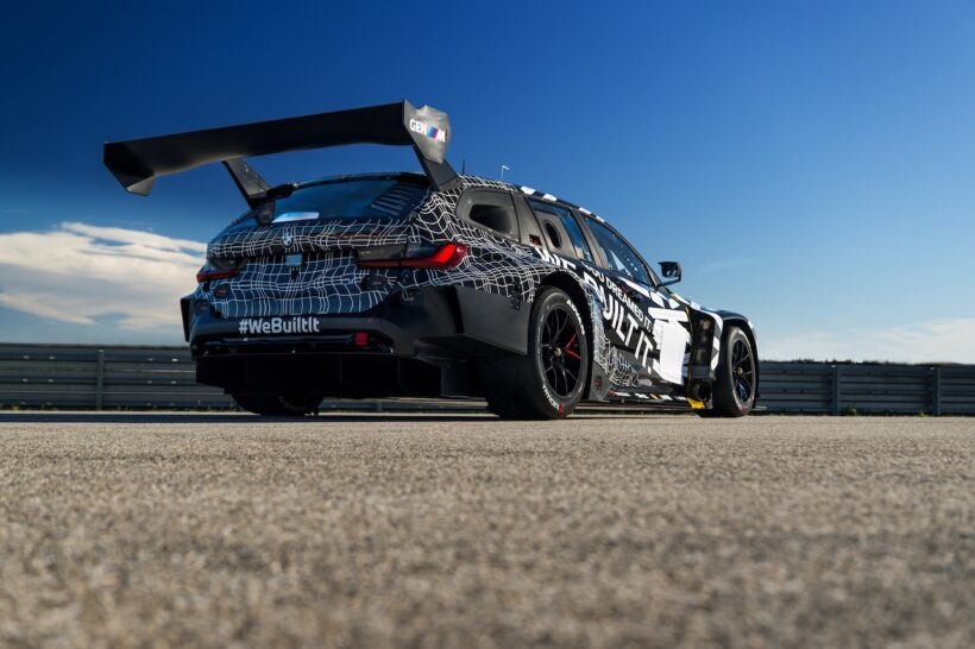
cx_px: 488
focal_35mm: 44
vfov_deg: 30.5
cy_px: 324
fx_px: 1191
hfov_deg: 44.5
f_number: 4.5
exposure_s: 1/640
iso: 80
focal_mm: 44
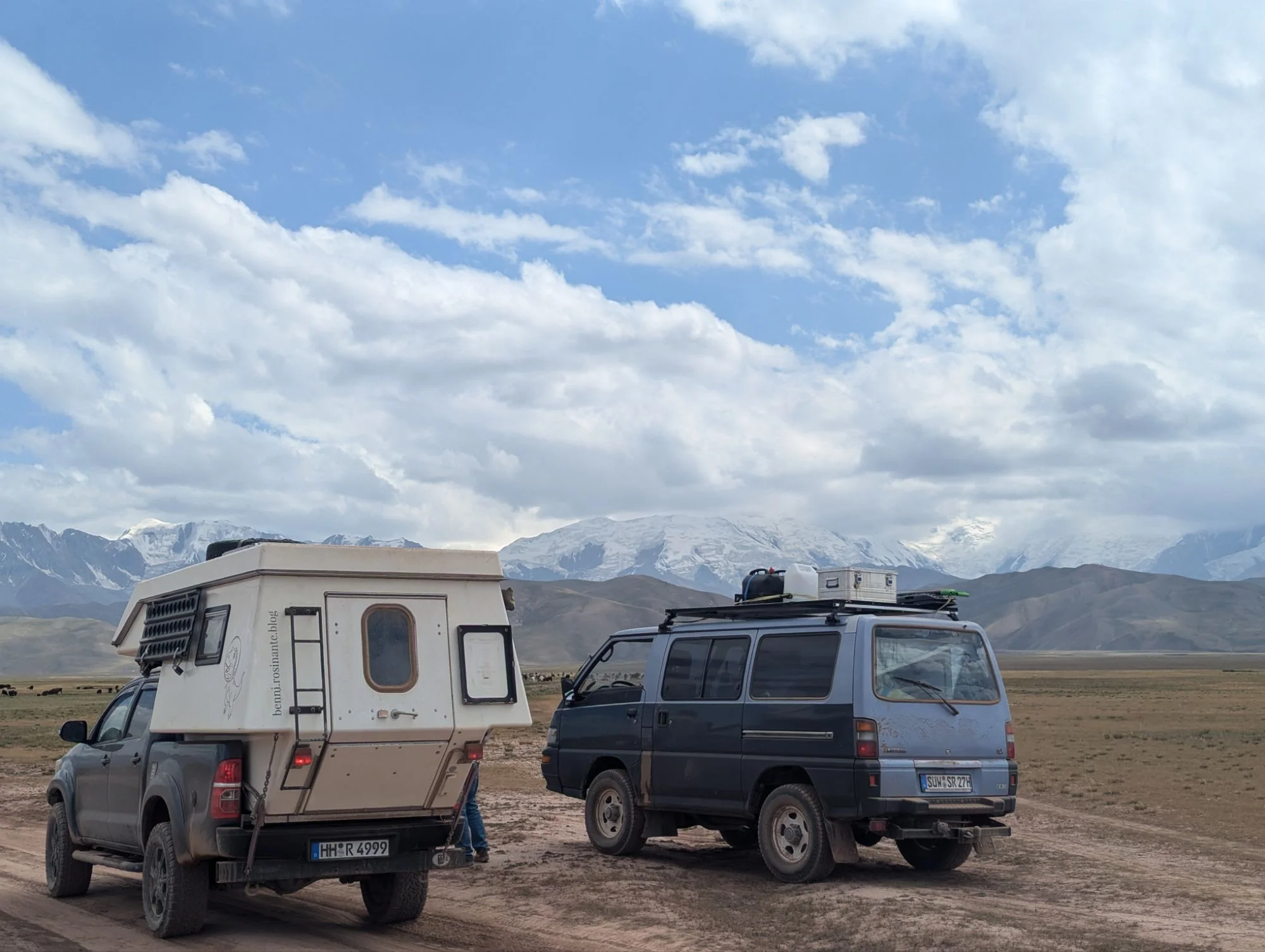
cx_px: 632
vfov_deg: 30.3
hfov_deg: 39.6
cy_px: 476
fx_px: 1757
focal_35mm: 48
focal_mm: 6.81
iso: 62
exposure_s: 1/5000
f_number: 1.85
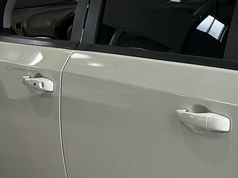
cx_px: 407
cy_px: 240
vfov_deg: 11.5
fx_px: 859
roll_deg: -1.3
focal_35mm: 125
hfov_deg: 14.2
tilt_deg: -18.2
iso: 50
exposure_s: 1/552
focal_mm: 5.7
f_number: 1.5
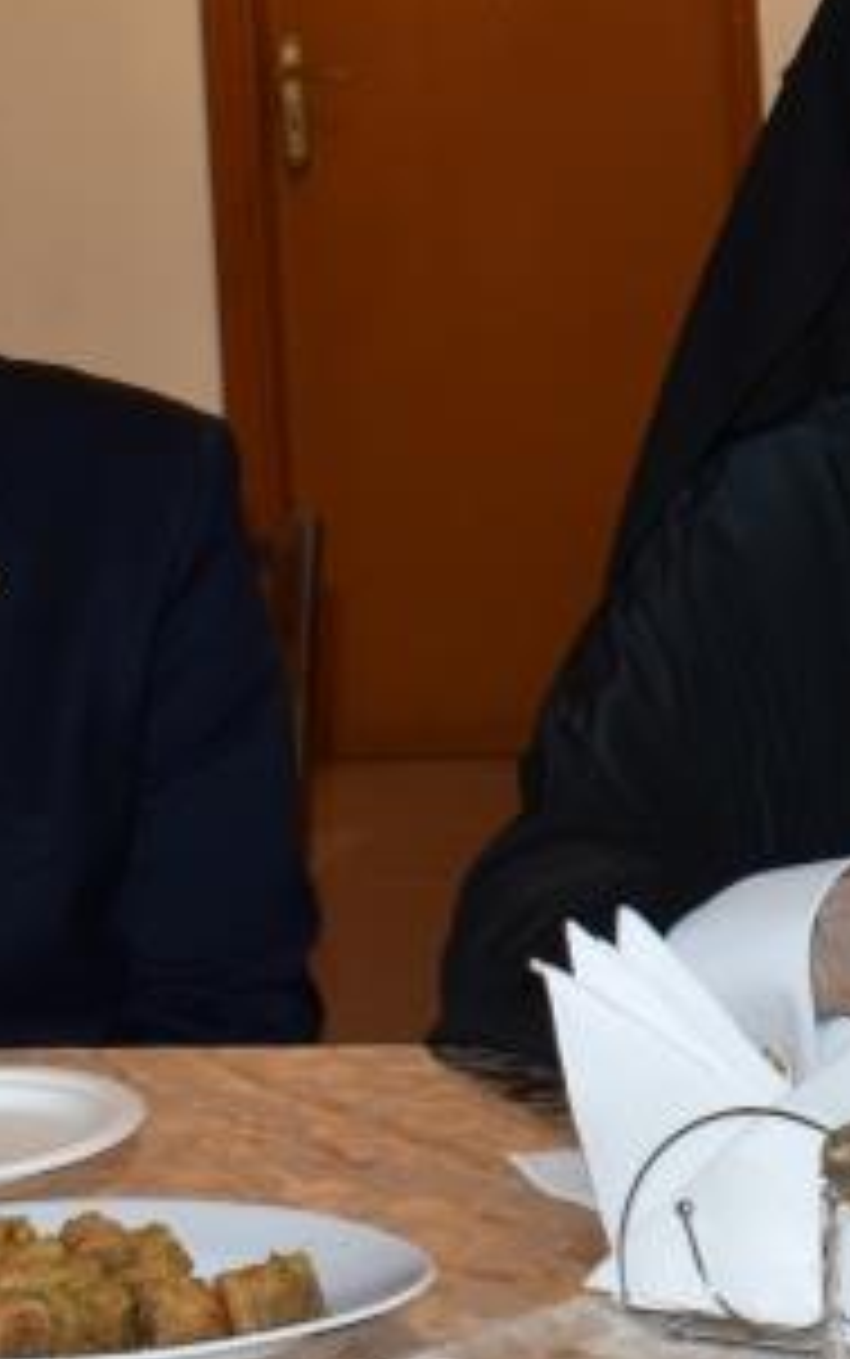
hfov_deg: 11.6
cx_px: 1201
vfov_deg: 18.6
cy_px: -25
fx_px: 4026
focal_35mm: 109
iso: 220
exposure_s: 1/30
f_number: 5.6
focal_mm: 21
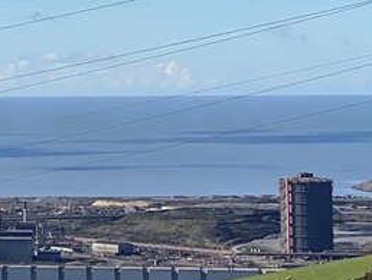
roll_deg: -0.6
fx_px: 2216
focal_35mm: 206
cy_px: 33
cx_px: -316
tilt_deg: +2.0
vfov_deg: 7.2
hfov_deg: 9.1
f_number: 2
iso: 20
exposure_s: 1/1916
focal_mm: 6
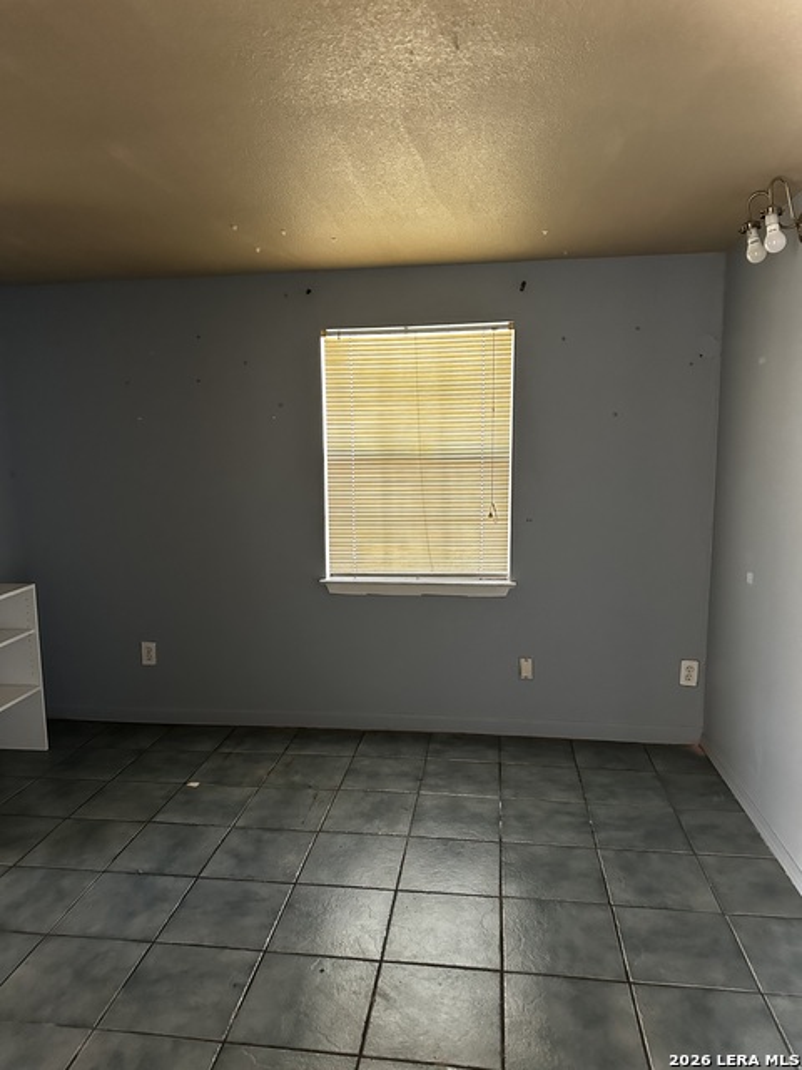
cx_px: 401
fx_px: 741
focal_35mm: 24
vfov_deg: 71.6
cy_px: 535
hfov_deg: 56.8
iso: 640
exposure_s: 1/60
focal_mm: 6.86
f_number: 1.78
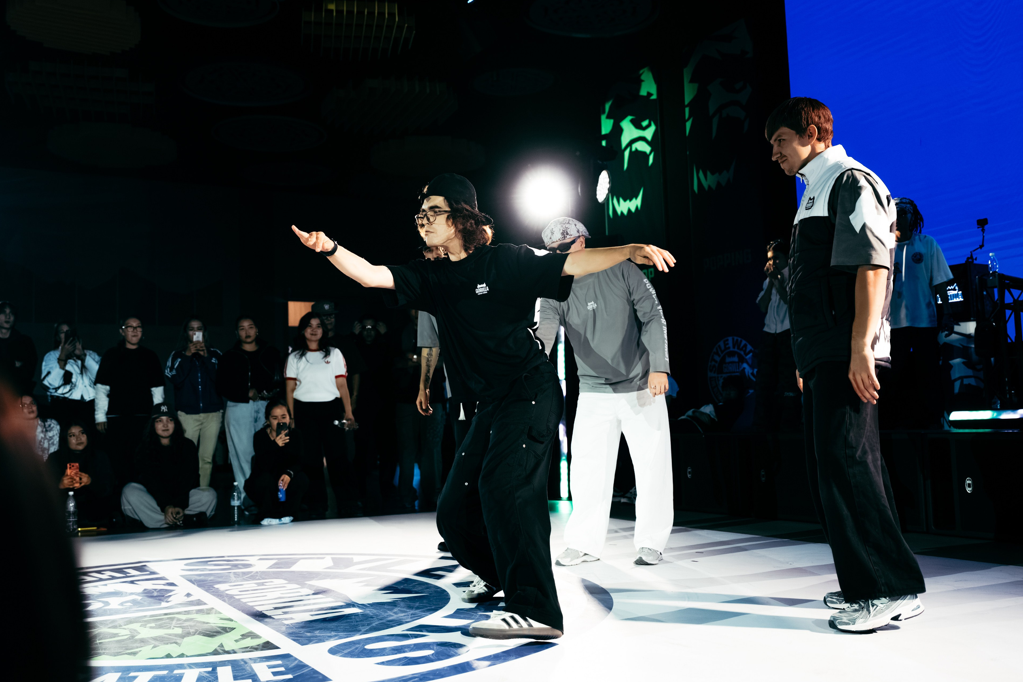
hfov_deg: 54.4
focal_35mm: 35
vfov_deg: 37.9
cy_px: 339
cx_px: 487
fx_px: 995
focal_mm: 31
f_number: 2.8
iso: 3200
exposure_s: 1/800
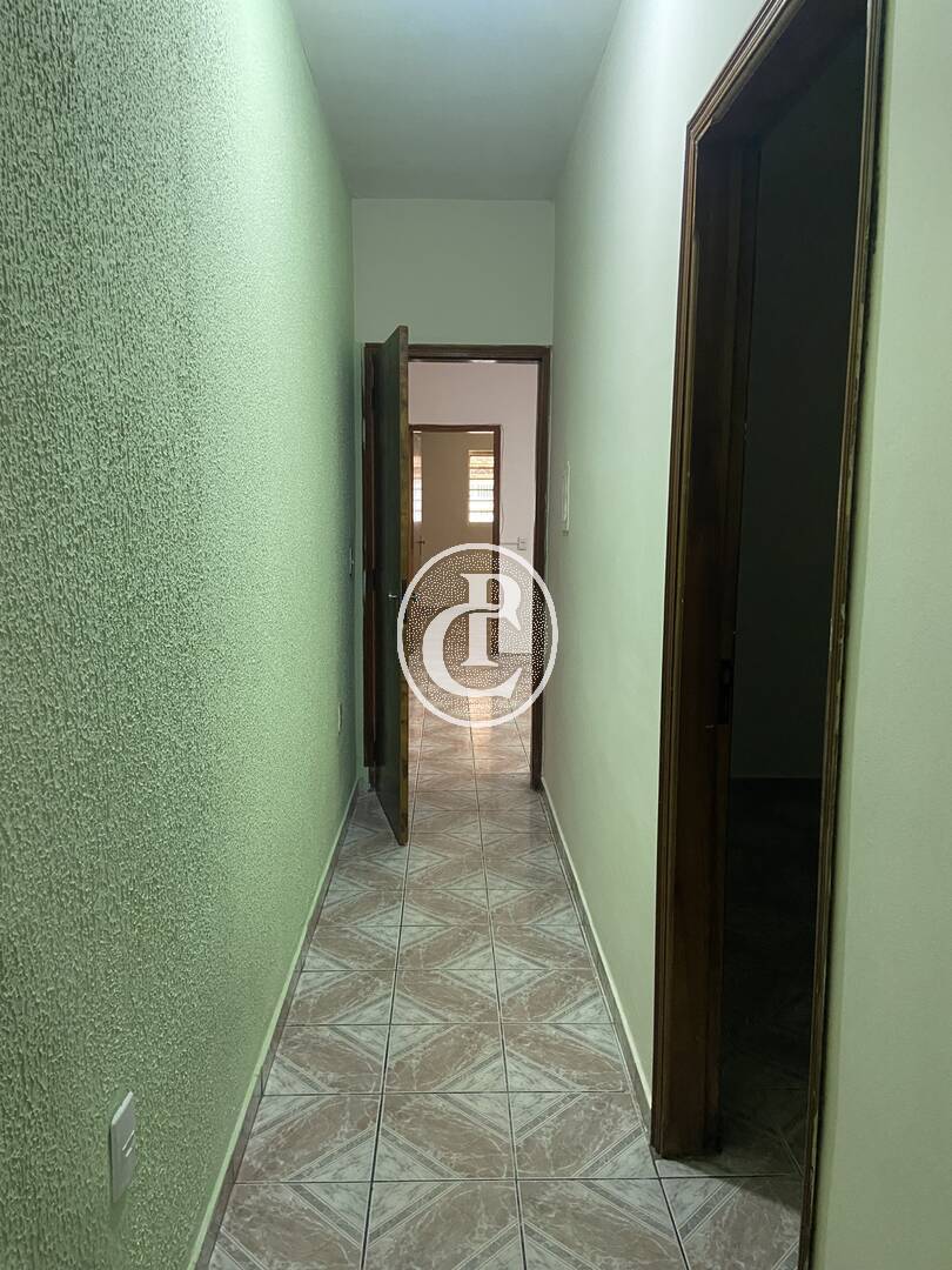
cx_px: 476
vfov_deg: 67.3
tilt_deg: -4.9
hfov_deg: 53.1
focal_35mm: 26
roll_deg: -0.1
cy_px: 635
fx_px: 953
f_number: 1.8
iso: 400
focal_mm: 4.25
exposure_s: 1/60
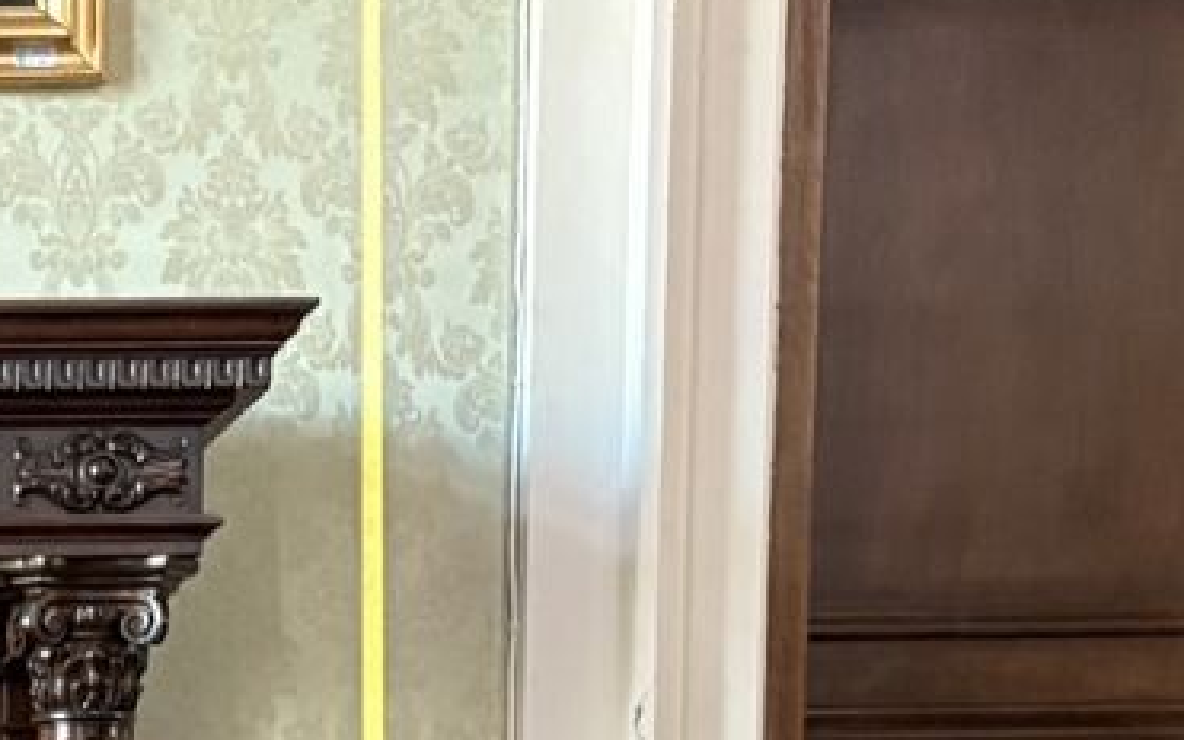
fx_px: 3840
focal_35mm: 119
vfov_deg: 9.7
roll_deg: +1.6
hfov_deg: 16.3
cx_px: -495
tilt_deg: -6.9
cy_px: 1789
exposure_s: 1/60
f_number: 1.6
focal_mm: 5.96
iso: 500
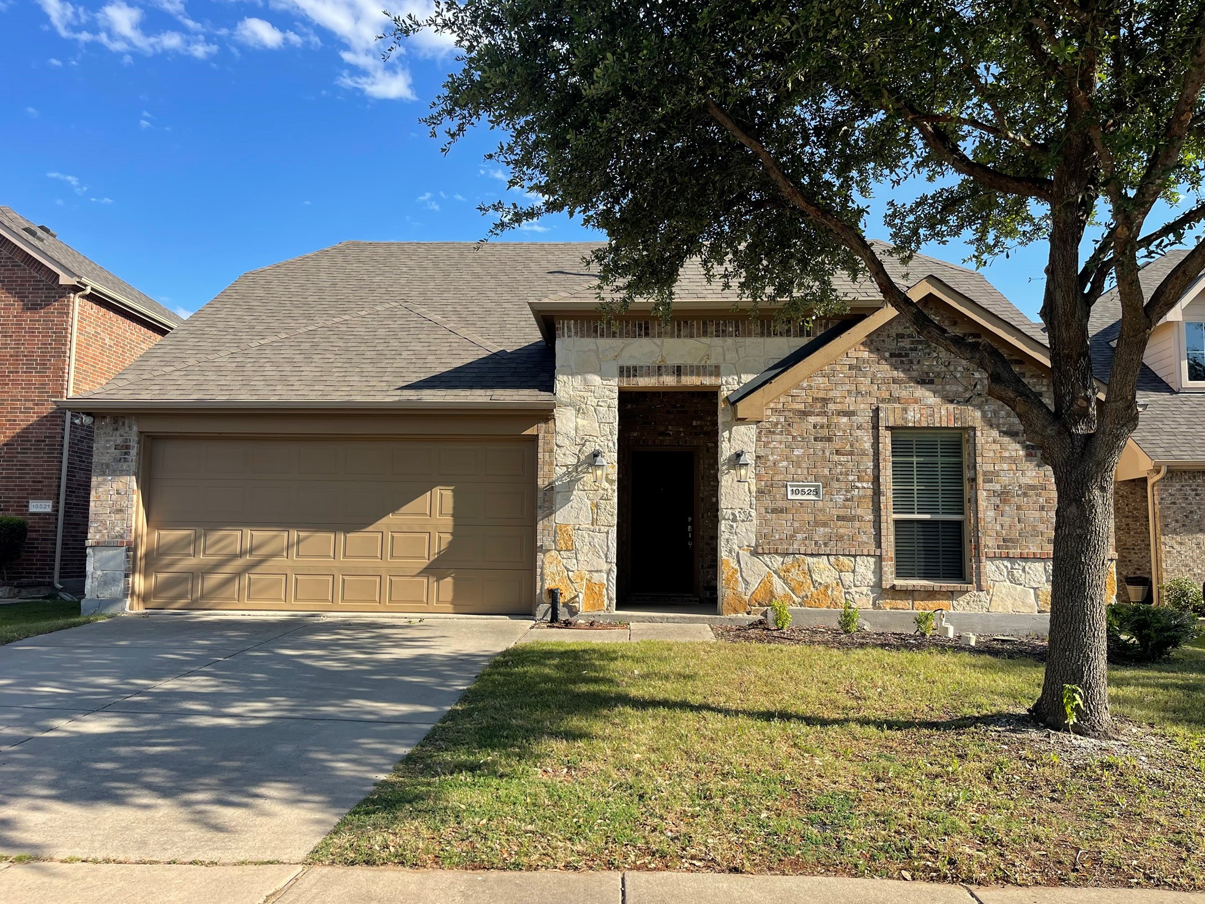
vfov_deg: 53.1
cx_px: 586
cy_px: 454
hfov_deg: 67.3
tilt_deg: +5.4
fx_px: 905
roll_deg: -0.2
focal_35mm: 26
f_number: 1.6
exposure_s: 1/1795
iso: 32
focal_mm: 5.1
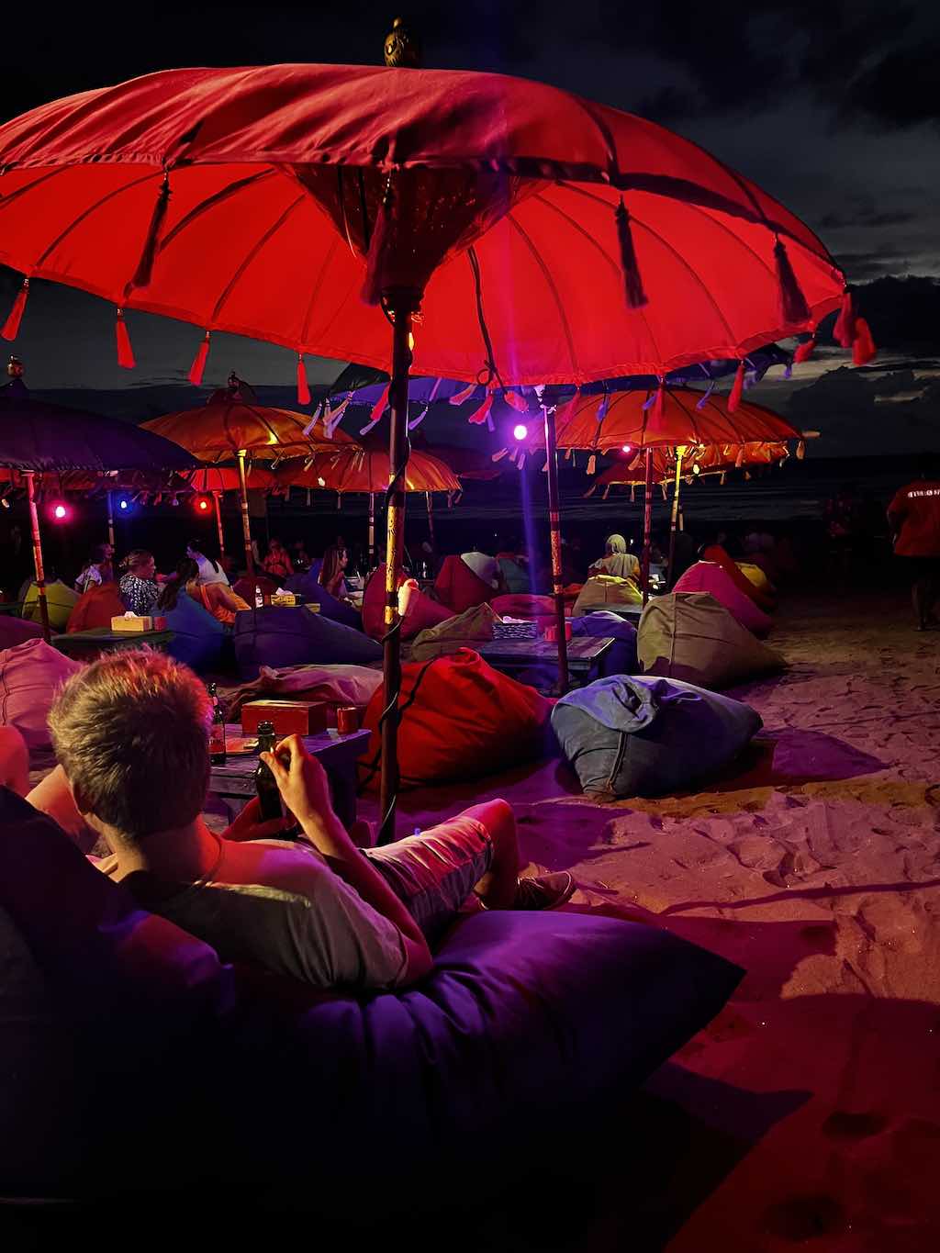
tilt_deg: -9.1
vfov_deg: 67.3
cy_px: 626
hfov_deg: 53.1
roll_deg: +2.4
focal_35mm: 26
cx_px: 470
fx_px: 941
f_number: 1.6
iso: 800
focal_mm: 5.1
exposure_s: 1/25
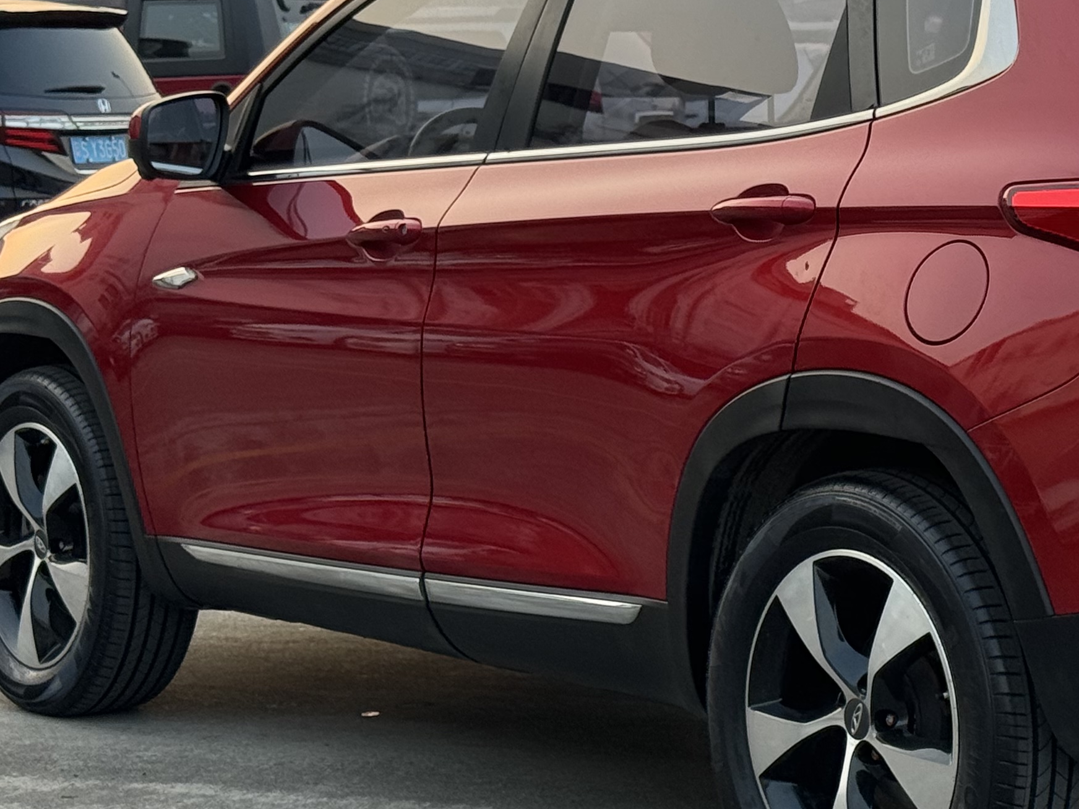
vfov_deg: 13.3
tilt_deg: -1.4
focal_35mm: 111
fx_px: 3460
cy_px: 194
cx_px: 950
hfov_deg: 17.5
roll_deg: -0.6
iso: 64
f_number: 1.78
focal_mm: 6.86
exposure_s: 1/448
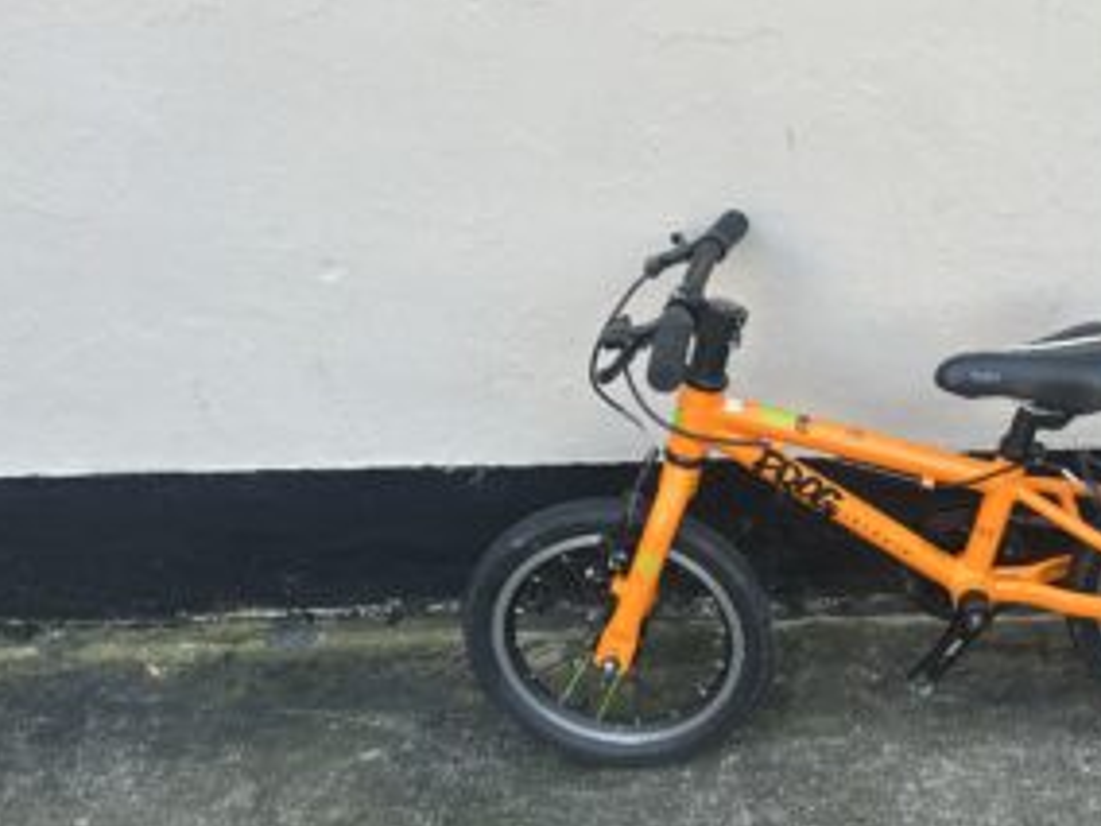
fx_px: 1399
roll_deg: +1.9
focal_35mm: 44
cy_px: 415
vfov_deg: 32.9
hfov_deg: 40.8
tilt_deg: -31.0
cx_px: 907
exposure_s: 1/337
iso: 50
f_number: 1.5
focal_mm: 5.7
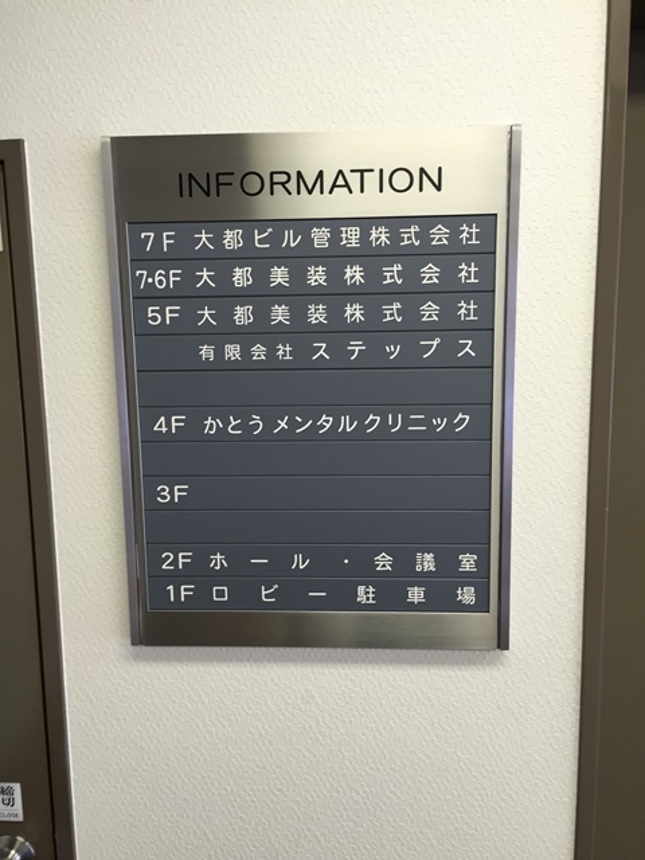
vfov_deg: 61.7
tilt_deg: -8.5
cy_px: 430
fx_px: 720
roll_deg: -0.4
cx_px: 322
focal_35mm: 29
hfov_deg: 48.2
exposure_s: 1/30
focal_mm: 4.15
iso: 64
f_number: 2.2
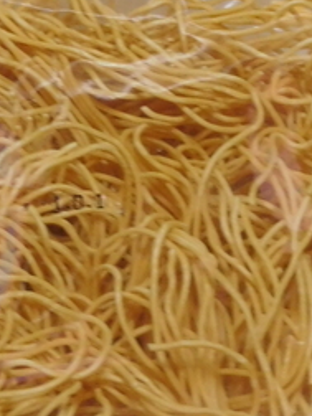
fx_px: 2367
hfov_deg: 7.5
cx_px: 59
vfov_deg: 10.0
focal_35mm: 197
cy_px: 315
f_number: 4.4
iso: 400
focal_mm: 11.1
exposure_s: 1/20
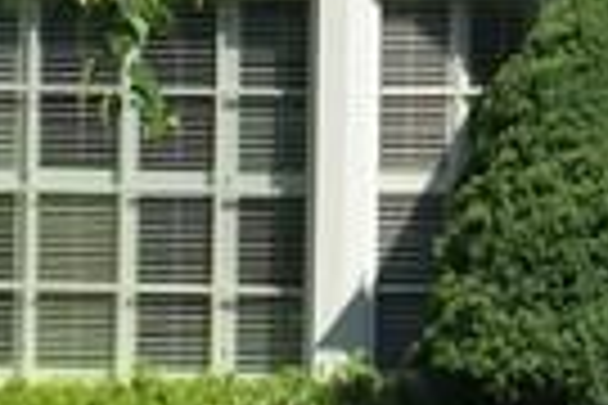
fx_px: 3850
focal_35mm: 228
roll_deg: -1.5
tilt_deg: -1.6
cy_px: -54
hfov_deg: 8.4
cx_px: 1356
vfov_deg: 6.0
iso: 32
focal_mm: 4.15
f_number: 2.2
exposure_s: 1/2825
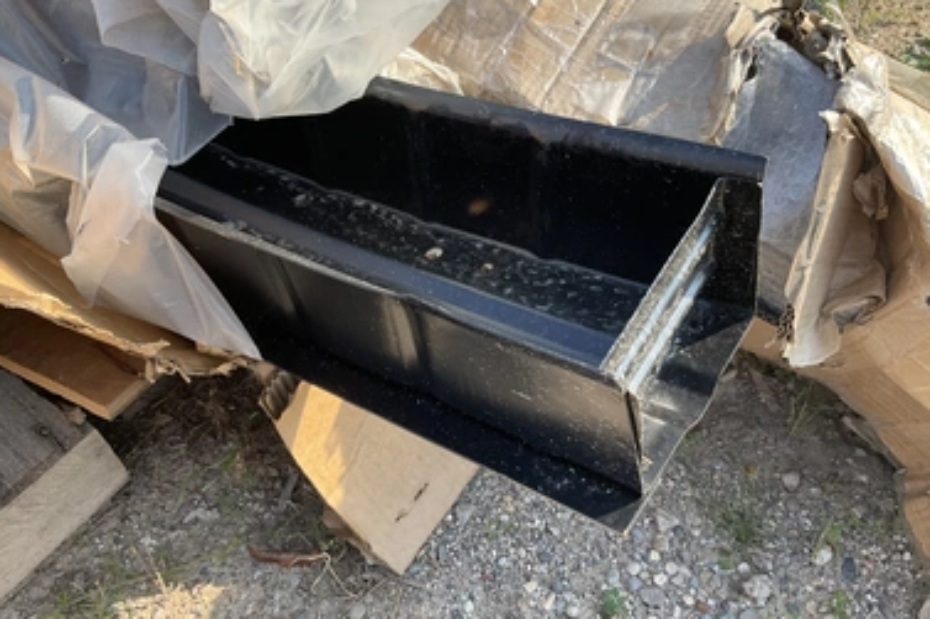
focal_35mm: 32
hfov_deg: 58.7
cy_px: 313
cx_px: 486
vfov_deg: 41.1
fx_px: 826
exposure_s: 1/400
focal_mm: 3
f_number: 1.8
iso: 25
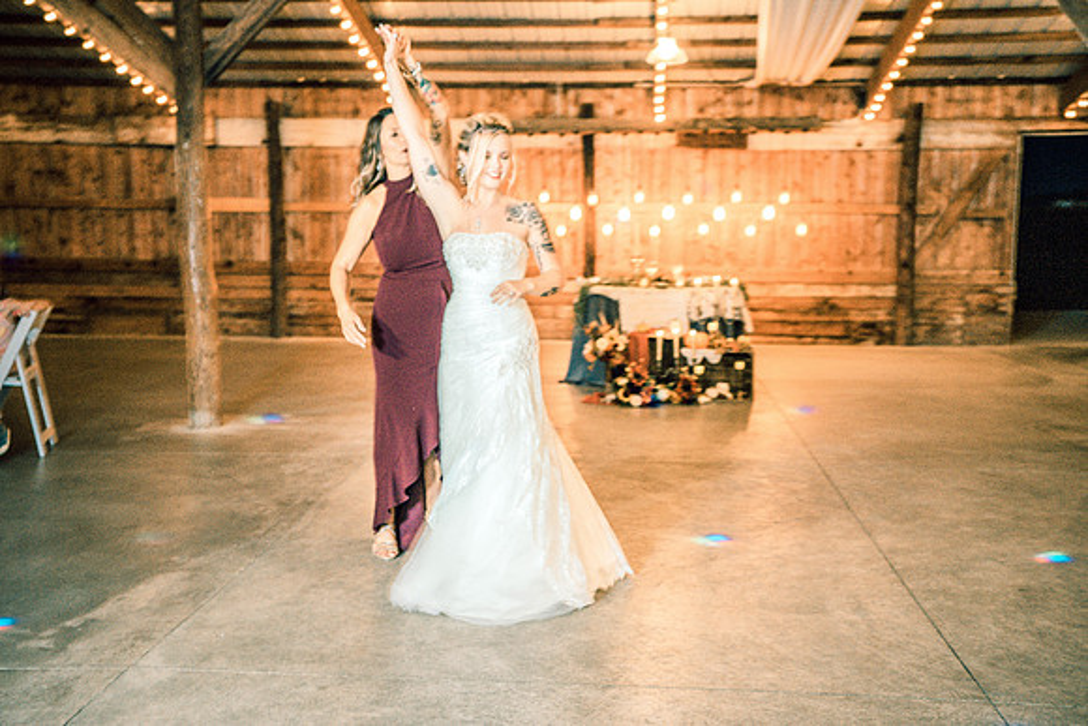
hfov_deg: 49.5
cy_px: 363
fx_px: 1179
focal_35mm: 39
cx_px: 544
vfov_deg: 34.2
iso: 4000
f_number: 4.5
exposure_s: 1/30
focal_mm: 39
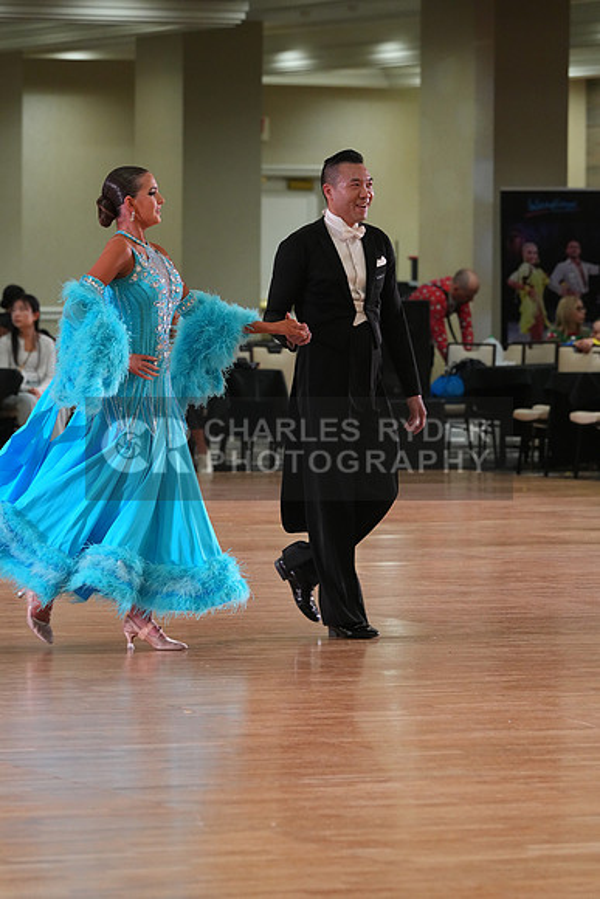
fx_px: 4997
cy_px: 450
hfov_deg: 6.9
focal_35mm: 200
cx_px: 300
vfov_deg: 10.3
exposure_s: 1/200
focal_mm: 200
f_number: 6.3
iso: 4000
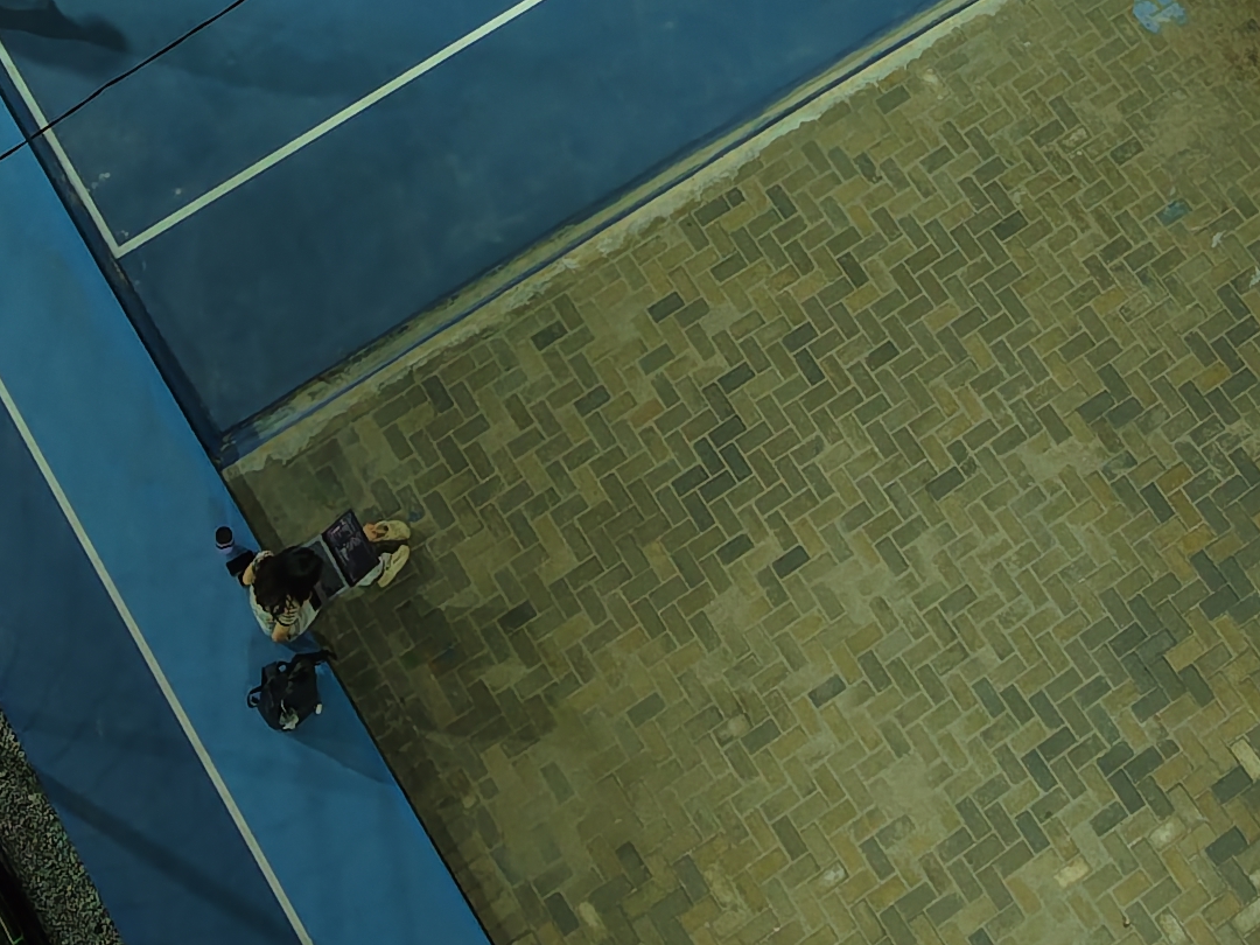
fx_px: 3312
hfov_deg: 21.5
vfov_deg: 14.7
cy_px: -609
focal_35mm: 91
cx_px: 534
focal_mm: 8.67
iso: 820
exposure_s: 1/15
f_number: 1.8
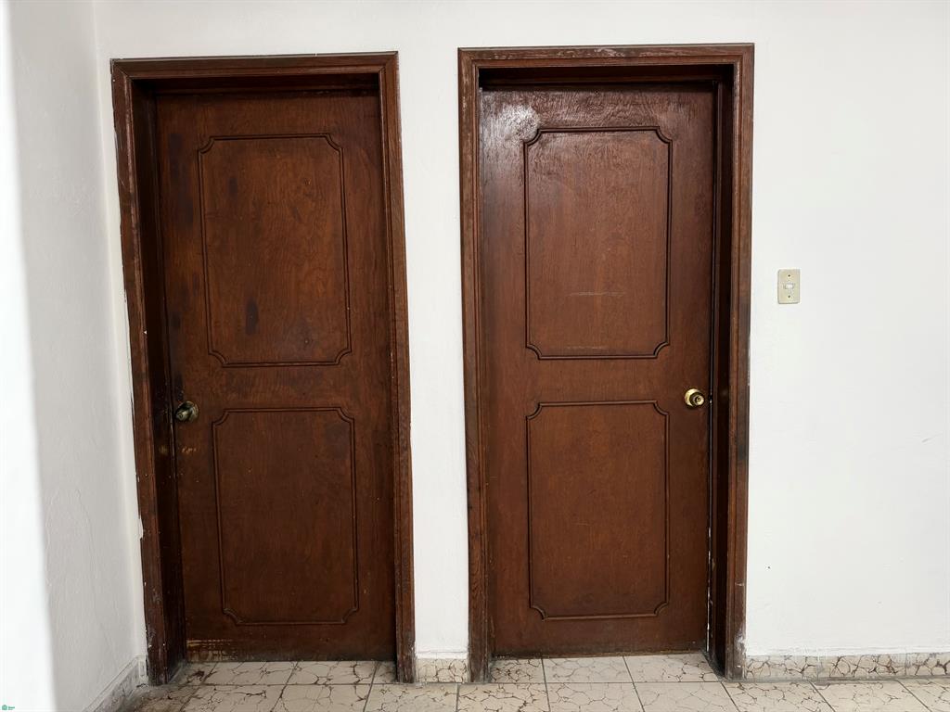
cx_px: 475
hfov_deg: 71.6
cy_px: 356
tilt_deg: -5.0
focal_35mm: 24
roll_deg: +1.1
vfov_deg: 56.8
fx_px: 659
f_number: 1.78
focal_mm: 6.76
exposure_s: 1/107
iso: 200
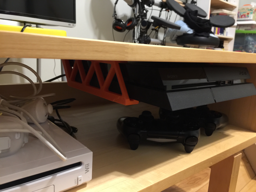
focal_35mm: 29
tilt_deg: -10.8
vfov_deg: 48.2
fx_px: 214
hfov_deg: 61.7
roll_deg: -4.0
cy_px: 96
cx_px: 128
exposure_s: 1/4
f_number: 2.2
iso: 100
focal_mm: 4.15
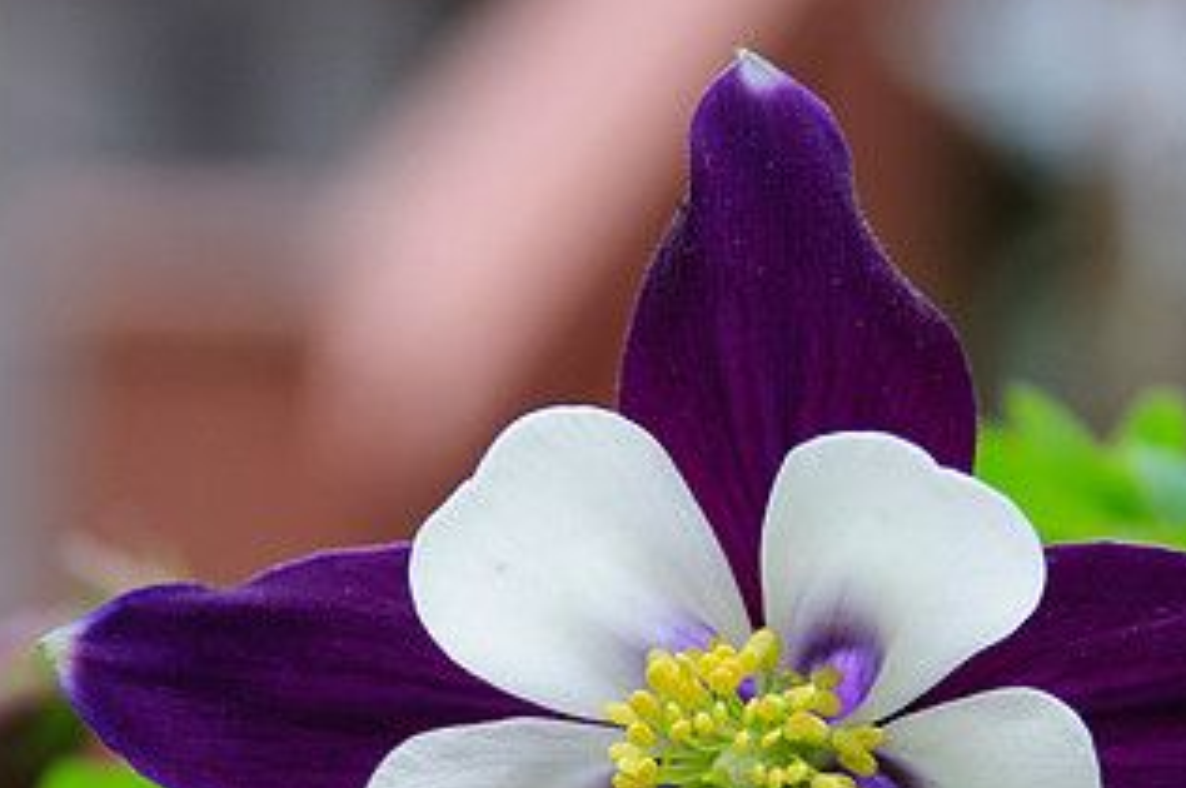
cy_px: 689
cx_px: 739
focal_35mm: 226
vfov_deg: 6.1
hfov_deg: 9.1
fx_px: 7438
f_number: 5
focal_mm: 82
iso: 200
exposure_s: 1/125
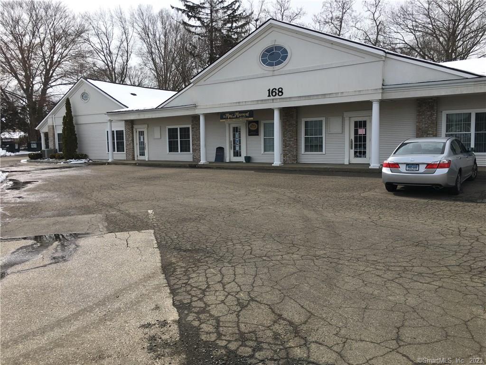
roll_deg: +0.5
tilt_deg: -4.3
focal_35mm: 29
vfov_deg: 48.2
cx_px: 243
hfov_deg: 61.7
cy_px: 182
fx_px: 407
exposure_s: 1/1672
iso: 25
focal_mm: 4.15
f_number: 2.2
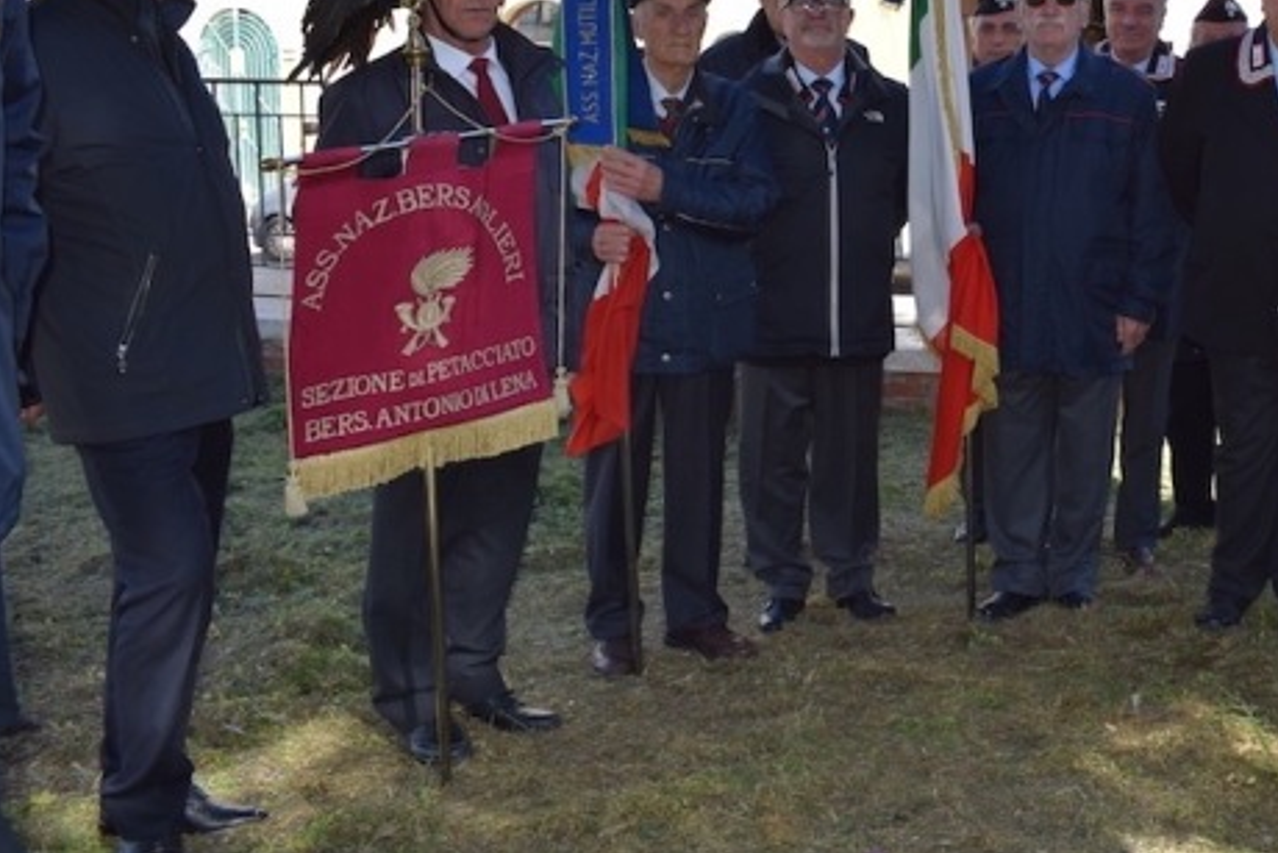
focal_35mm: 47
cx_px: 1084
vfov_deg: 28.3
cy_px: 222
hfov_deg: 39.6
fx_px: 1669
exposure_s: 1/160
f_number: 6.3
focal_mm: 18
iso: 100
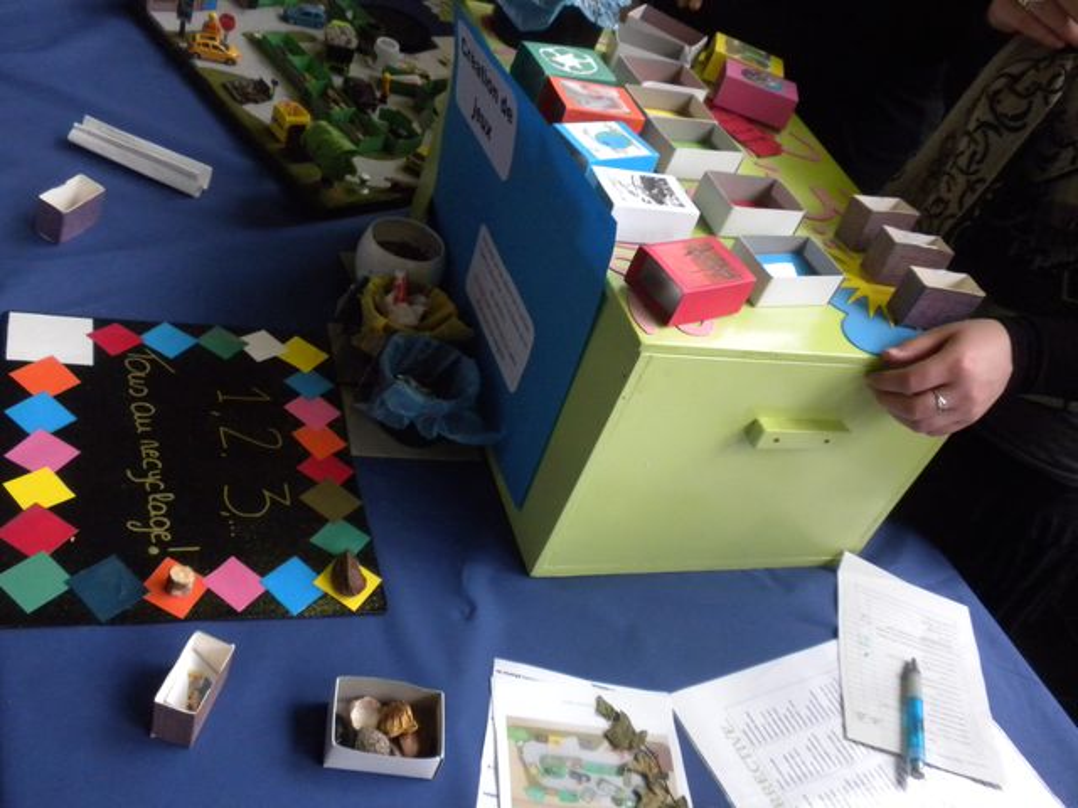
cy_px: 404
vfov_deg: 38.7
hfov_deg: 50.1
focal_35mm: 37
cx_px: 539
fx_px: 1152
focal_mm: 6.6
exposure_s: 1/337
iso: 400
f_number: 3.5
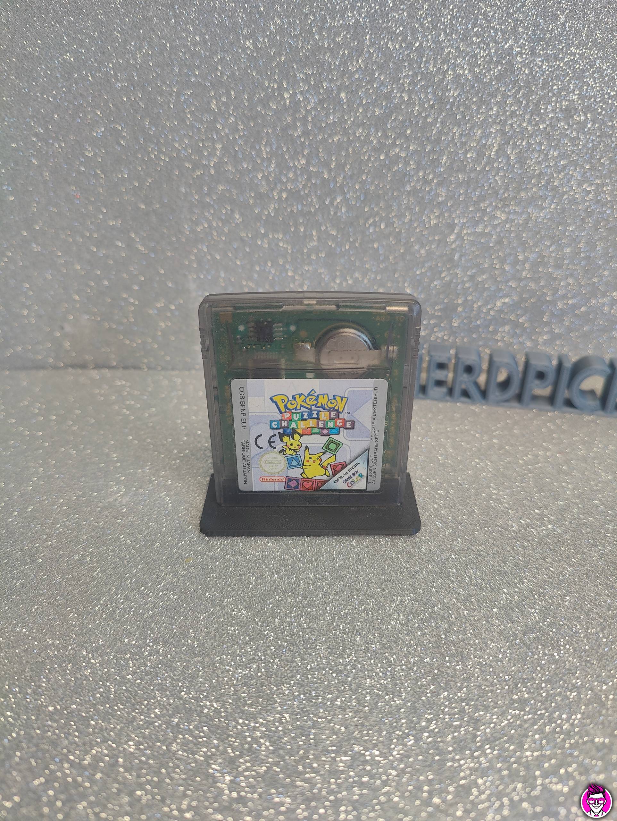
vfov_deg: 73.9
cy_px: 410
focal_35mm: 23
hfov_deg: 59.0
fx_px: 546
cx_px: 308
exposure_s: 1/100
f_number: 1.8
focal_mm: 6.06
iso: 64
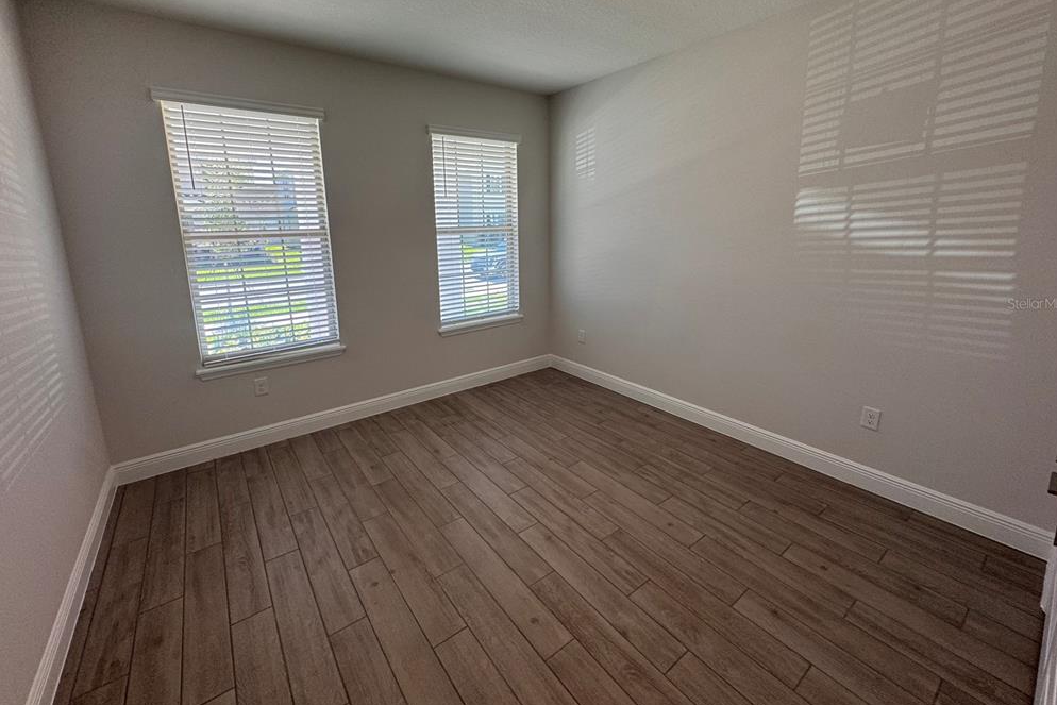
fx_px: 440
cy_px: 303
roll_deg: +0.6
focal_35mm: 15
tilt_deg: -12.1
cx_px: 527
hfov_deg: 100.4
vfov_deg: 76.9
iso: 100
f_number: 2.2
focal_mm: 2.22
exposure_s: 1/120
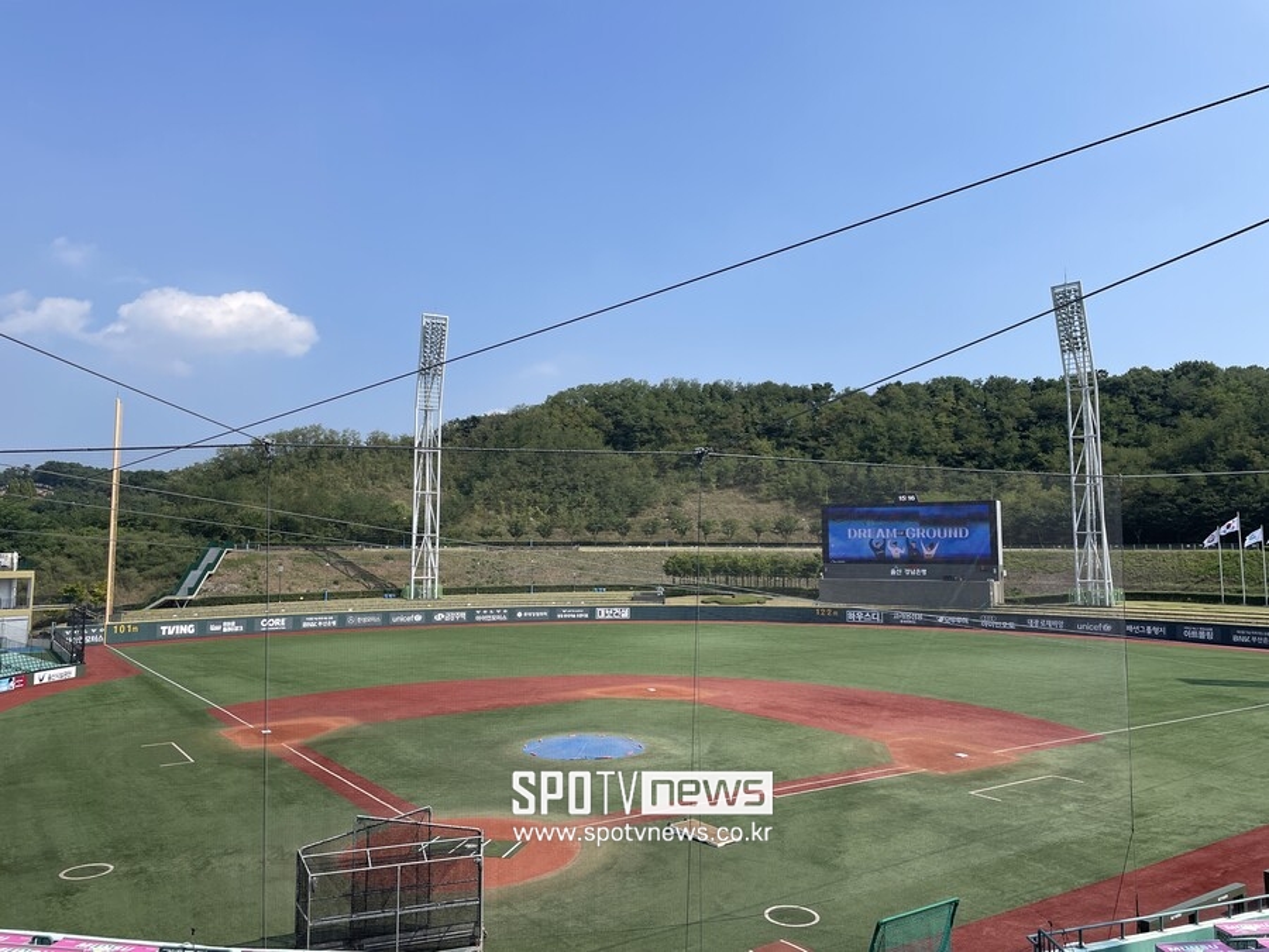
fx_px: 953
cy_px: 476
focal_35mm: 26
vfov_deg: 53.1
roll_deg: -0.2
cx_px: 634
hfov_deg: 67.3
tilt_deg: +5.5
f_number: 1.6
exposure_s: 1/5051
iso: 50
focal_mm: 4.2
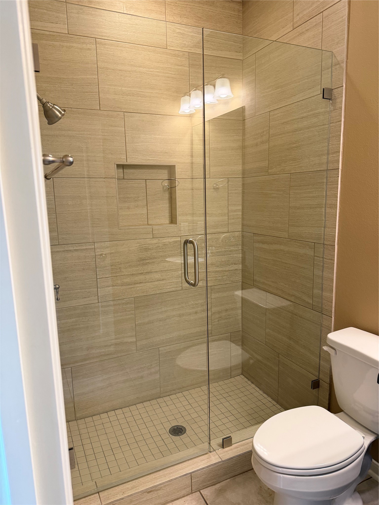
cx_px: 190
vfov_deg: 71.6
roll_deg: +0.9
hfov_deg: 56.8
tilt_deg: -9.4
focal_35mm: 24
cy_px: 252
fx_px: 350
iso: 320
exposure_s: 1/120
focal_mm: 6.76
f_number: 1.78
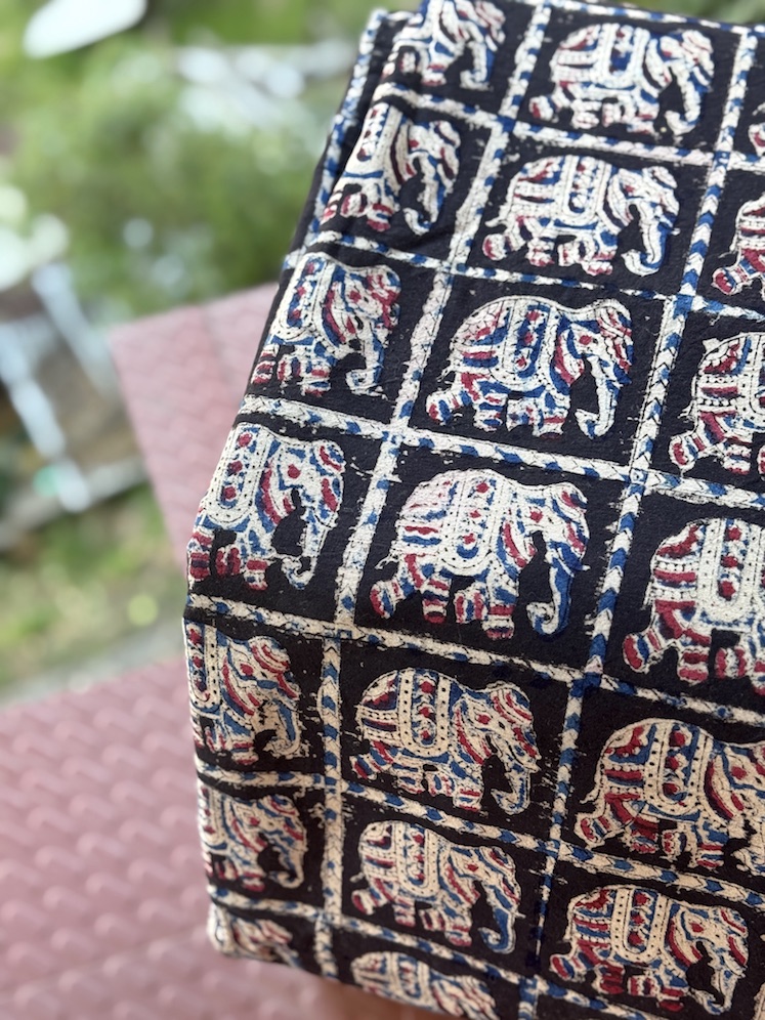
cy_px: 510
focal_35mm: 48
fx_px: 1414
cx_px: 382
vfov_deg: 39.7
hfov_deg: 30.3
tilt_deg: -57.2
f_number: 1.78
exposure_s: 1/173
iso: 50
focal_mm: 6.76
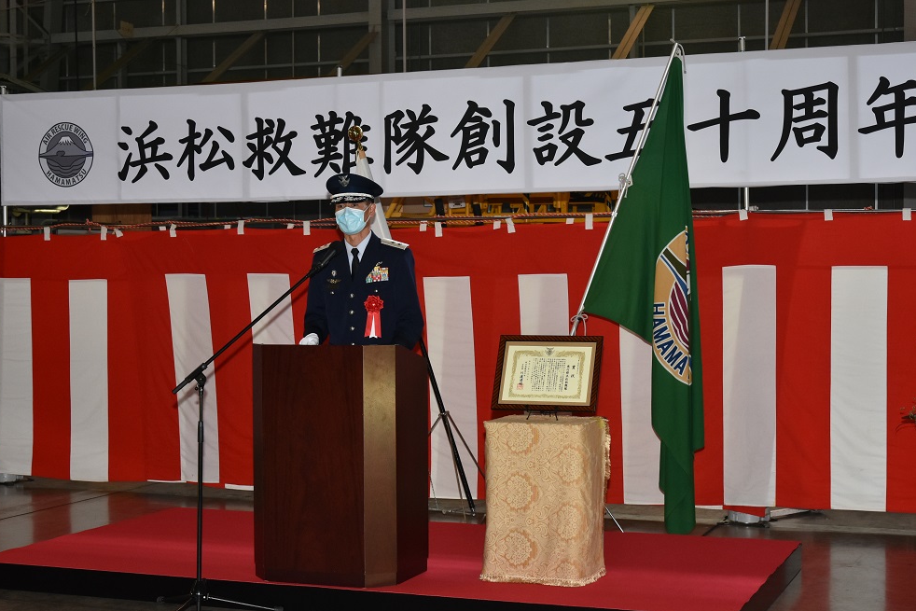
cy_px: 309
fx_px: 1476
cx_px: 454
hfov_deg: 34.5
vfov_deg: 23.4
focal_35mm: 58
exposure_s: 1/160
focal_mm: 38
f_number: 6.3
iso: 1000
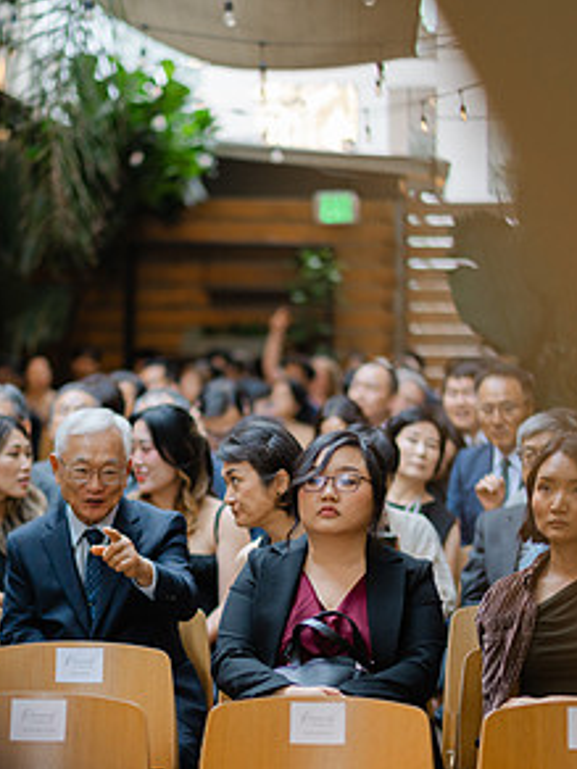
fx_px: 2800
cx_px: 374
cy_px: 524
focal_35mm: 126
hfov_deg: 11.8
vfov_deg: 15.6
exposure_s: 1/200
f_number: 1.8
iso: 500
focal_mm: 85
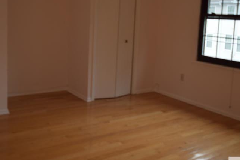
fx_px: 287
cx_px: 113
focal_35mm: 43
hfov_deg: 45.4
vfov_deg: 30.9
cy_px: 53
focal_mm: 18
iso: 220
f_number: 3.5
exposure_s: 1/60
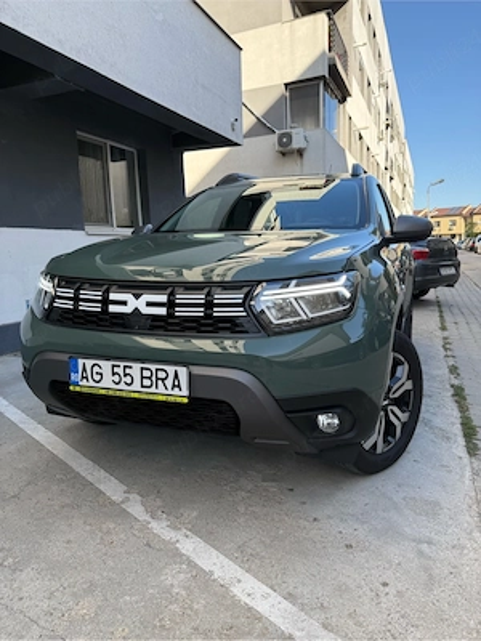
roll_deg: +1.4
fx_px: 445
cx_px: 240
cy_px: 320
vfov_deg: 71.6
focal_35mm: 24
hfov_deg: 56.8
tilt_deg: -8.4
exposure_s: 1/1122
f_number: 1.78
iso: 100
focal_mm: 6.76
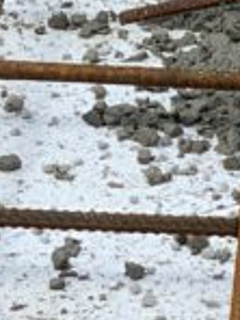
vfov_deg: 5.2
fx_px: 3319
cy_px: -642
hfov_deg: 4.1
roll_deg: +1.8
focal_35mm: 359
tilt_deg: -11.3
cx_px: -234
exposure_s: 1/1142
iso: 16
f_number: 2.4
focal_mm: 6
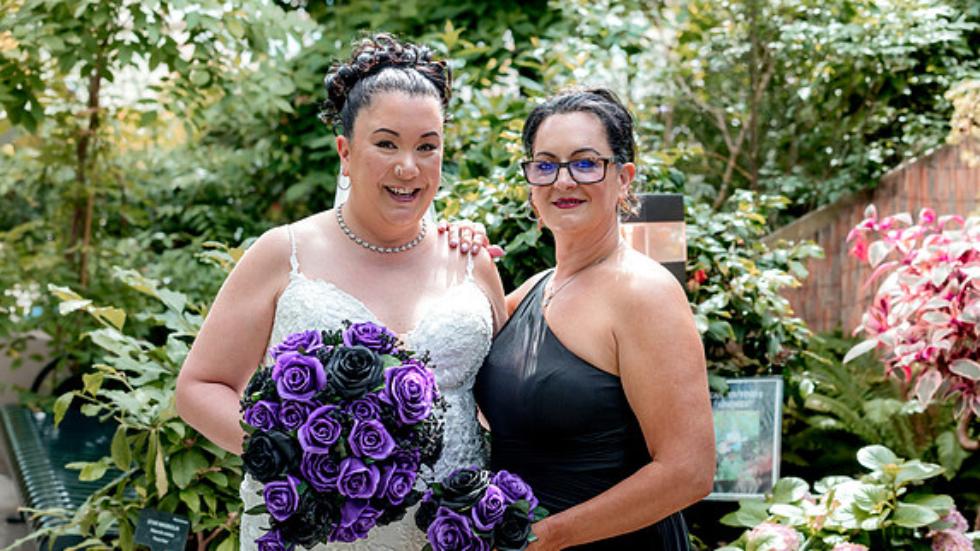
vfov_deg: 22.6
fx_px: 1377
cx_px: 486
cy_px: 302
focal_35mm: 53
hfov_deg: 39.2
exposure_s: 1/640
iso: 640
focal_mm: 50
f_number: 3.5
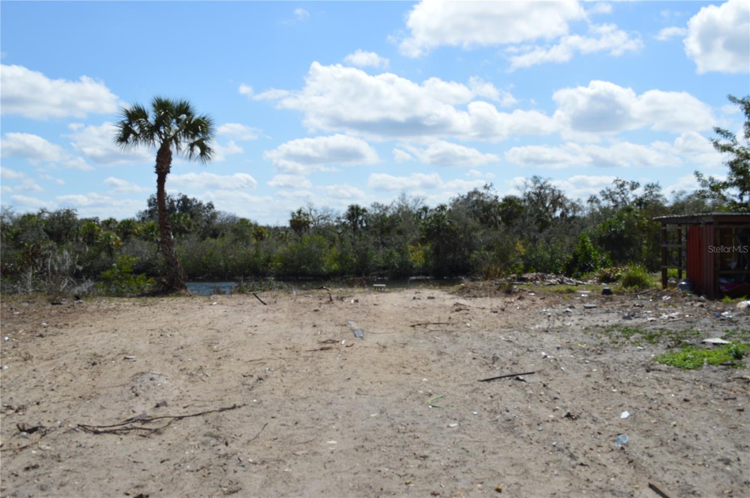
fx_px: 749
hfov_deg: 53.2
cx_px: 375
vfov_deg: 36.8
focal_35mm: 36
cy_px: 249
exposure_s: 1/320
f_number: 9
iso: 100
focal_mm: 24
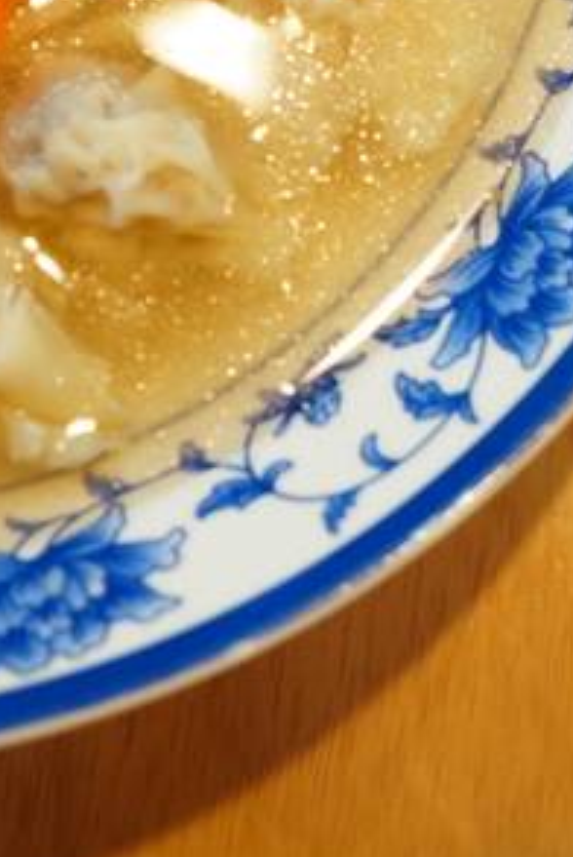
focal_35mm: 135
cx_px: 459
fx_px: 3215
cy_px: -241
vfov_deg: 14.6
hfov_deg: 10.2
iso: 640
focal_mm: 32
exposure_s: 1/50
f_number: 4
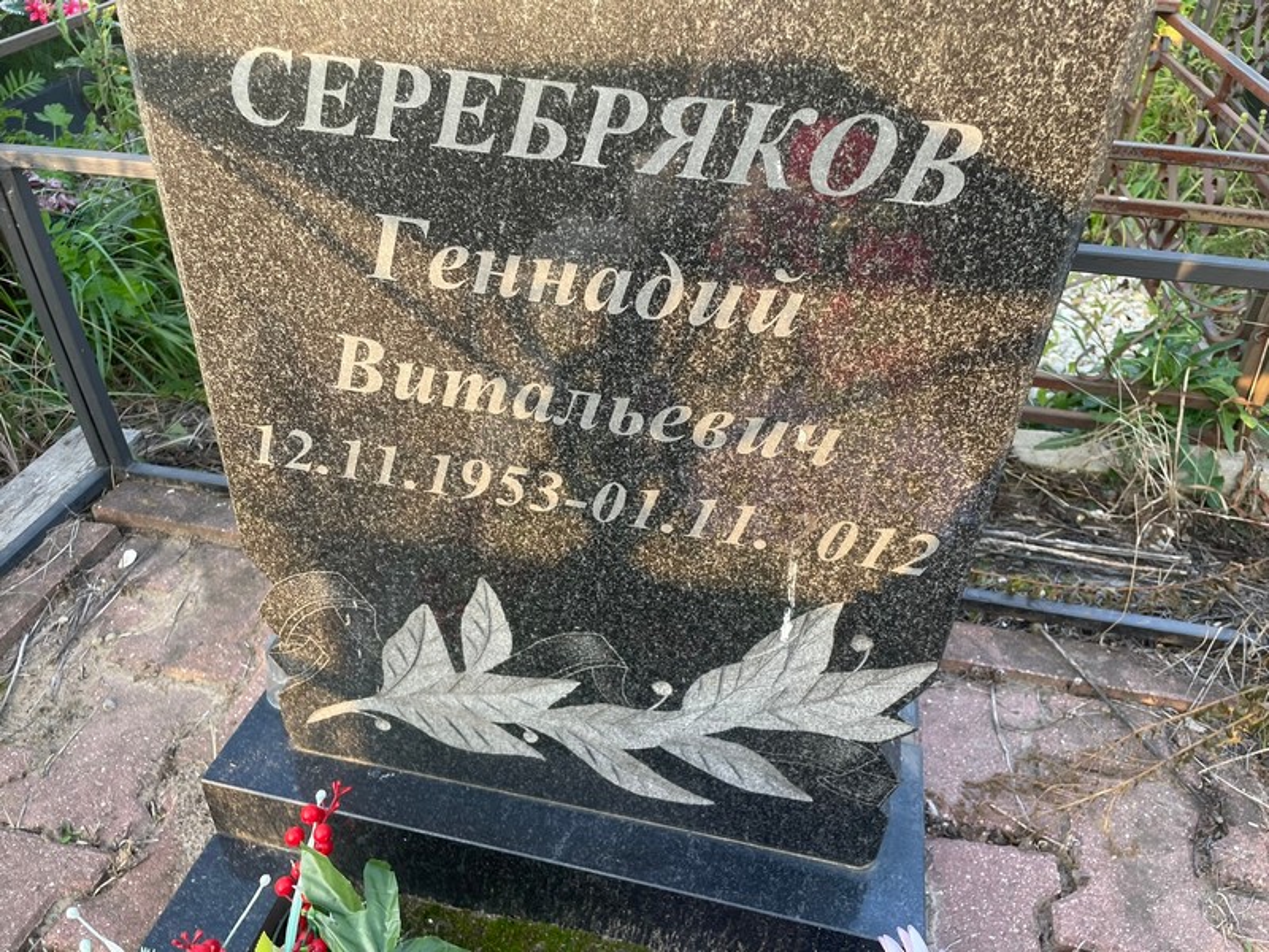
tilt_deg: -33.4
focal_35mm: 26
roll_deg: -0.5
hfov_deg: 67.3
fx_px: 953
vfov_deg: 53.1
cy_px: 476
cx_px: 634
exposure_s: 1/126
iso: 32
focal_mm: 4.2
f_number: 1.6
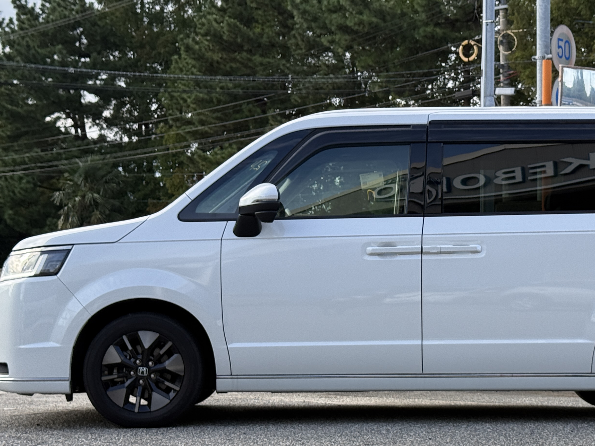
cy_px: 251
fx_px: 1358
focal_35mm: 79
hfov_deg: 24.6
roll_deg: +0.7
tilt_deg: +2.3
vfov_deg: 18.7
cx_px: 399
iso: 64
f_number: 1.78
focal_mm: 6.76
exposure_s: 1/917
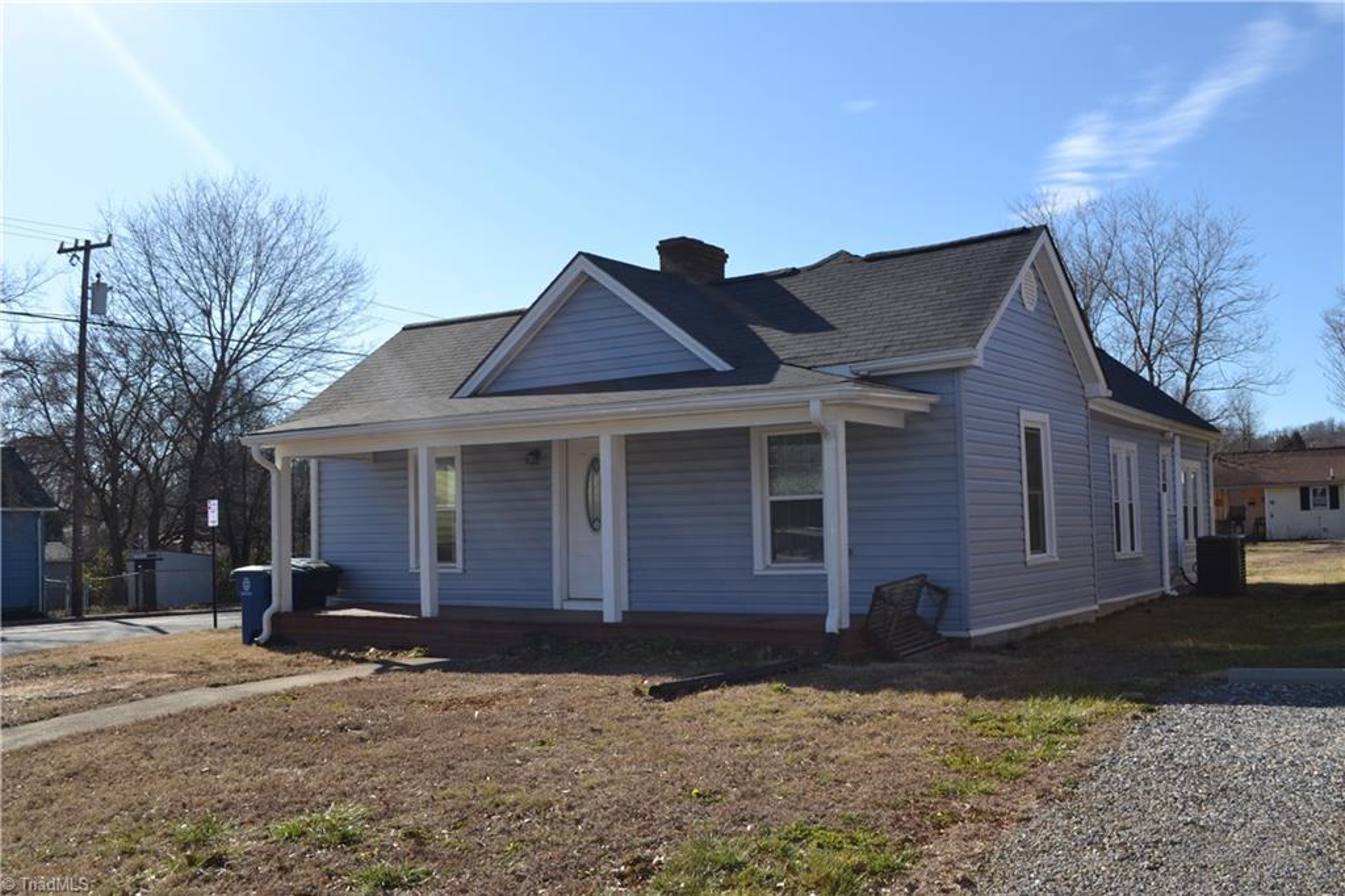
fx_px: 1232
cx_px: 672
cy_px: 448
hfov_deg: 57.2
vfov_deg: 39.9
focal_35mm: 33
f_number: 8
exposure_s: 1/200
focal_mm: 22
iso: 100
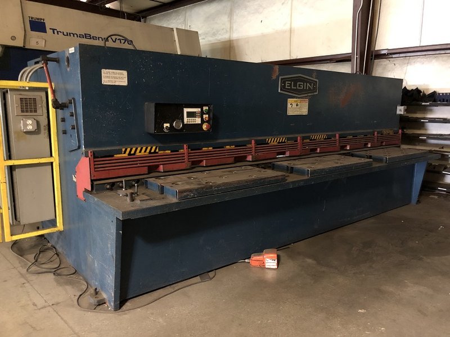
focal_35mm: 28
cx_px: 225
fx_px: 364
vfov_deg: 49.7
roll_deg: -0.3
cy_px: 168
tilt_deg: -9.7
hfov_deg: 63.4
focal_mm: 4
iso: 160
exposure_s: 1/4
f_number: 1.8
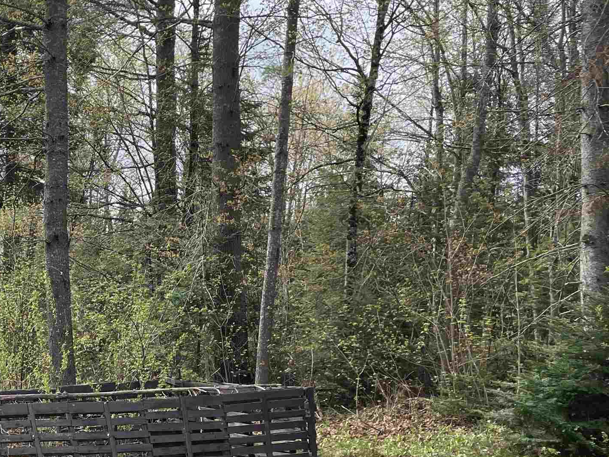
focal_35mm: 56
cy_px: 353
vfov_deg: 25.7
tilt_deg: -0.5
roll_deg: -3.5
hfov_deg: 30.9
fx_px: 985
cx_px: -47
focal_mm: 4.2
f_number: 1.6
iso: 32
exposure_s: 1/972
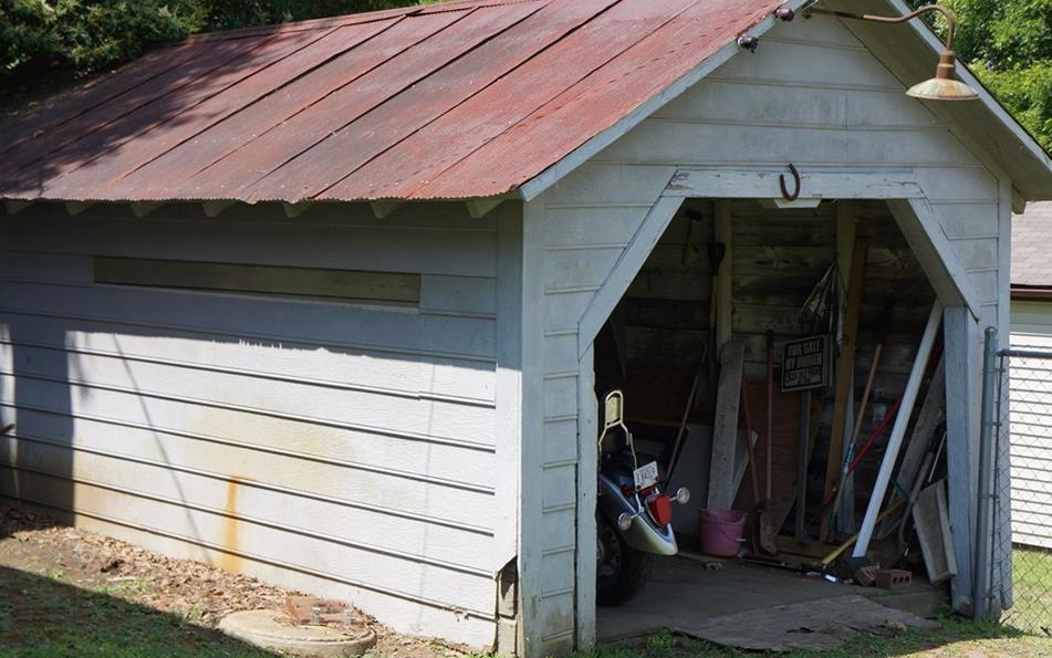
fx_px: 1650
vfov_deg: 22.5
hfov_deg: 35.3
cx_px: 504
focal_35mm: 58
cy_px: 371
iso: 100
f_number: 6.3
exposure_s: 1/200
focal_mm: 35
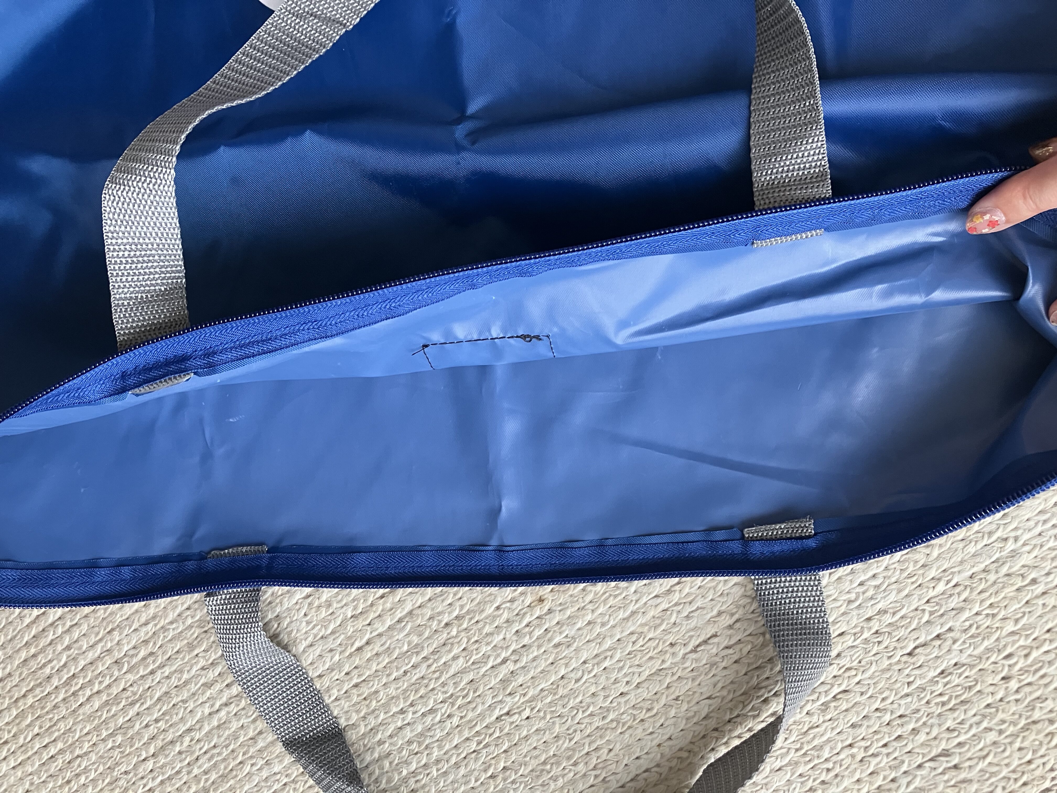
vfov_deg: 49.7
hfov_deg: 63.4
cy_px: 396
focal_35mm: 28
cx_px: 528
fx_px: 855
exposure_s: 1/60
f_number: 1.8
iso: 200
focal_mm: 3.99
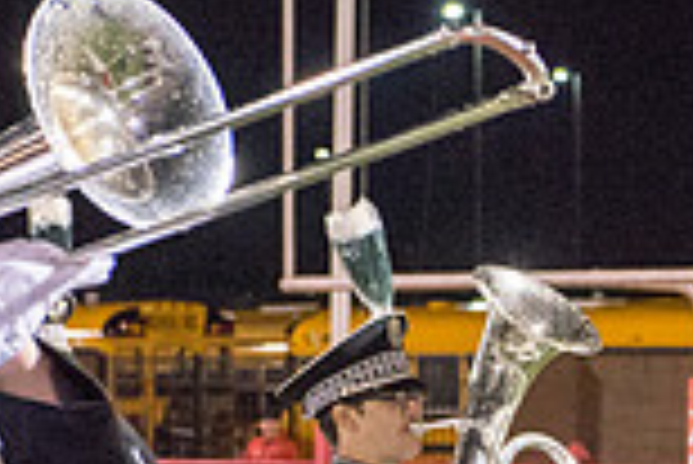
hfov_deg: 7.6
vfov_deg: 5.2
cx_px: 1120
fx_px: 5067
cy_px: 453
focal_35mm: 263
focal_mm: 70
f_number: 5.6
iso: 5000
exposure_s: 1/320
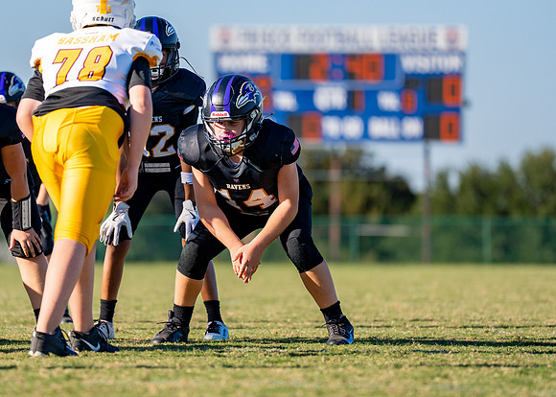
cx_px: 225
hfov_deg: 6.3
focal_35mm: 322
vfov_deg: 4.5
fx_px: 5079
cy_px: 199
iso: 160
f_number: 2.8
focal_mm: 200
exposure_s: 1/3200
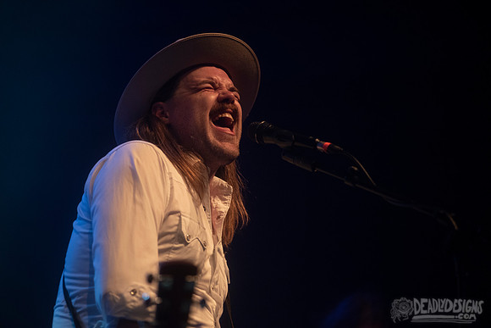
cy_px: 164
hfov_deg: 10.3
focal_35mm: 200
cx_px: 246
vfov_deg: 6.9
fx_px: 2728
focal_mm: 200
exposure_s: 1/200
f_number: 3.2
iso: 2500
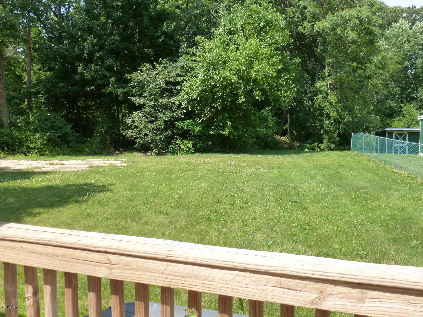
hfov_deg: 51.4
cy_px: 158
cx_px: 212
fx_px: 440
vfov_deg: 39.7
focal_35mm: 36
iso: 160
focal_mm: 6.4
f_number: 4
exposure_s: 1/320
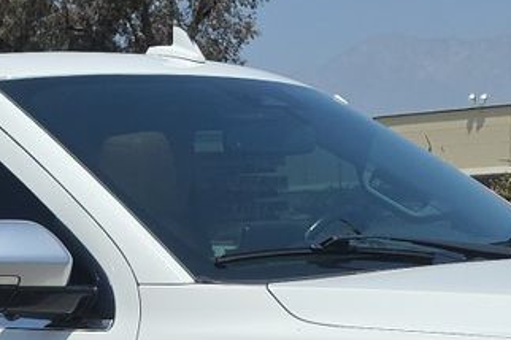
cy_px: 601
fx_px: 1687
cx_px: 62
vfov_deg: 10.8
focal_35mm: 119
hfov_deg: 17.0
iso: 46
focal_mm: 6.5
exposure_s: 1/7940
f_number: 1.4
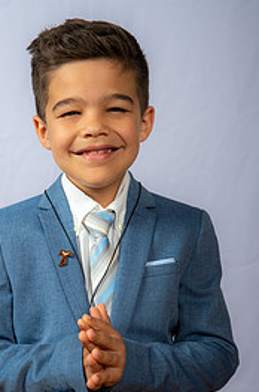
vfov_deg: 17.1
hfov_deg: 11.4
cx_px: 96
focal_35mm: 120
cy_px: 247
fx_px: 1302
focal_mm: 70
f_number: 6.3
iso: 250
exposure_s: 1/200
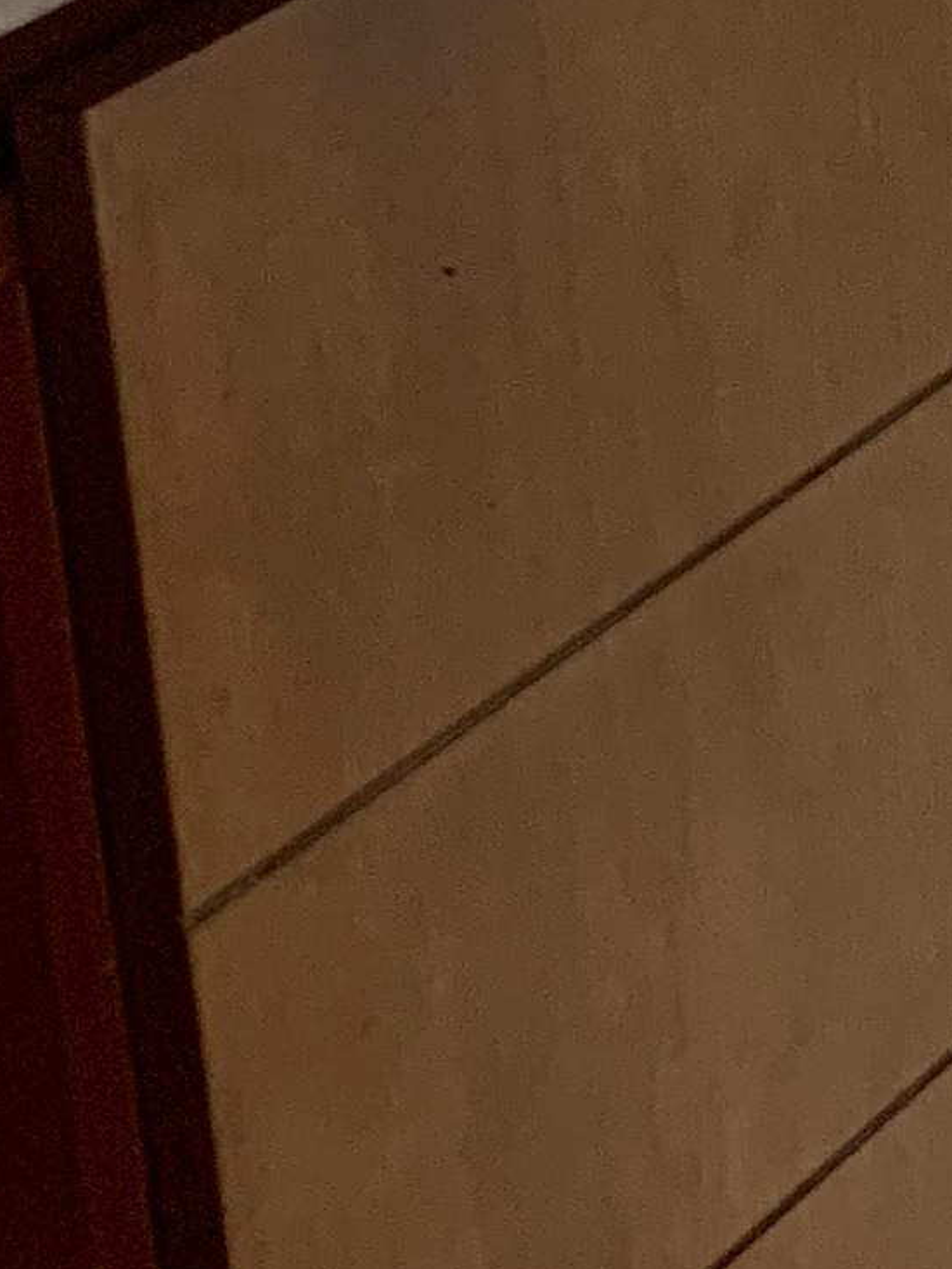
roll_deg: +1.2
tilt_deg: -15.1
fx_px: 5242
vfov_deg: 13.0
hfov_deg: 9.3
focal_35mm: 143
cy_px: -673
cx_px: 2235
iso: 100
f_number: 1.8
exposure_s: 1/60
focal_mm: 4.25
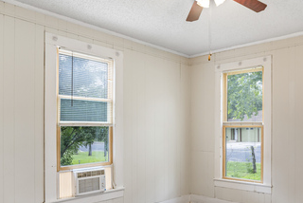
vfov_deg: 43.3
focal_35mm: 30
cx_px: 210
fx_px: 253
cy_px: 128
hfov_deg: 59.9
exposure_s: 1/60
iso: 250
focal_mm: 10
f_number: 4
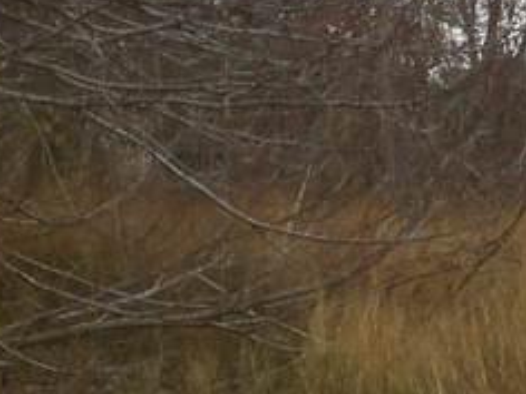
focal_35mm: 163
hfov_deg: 11.3
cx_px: 929
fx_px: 2477
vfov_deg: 9.1
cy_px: 325
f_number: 3.8
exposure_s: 1/400
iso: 80
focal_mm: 5.3
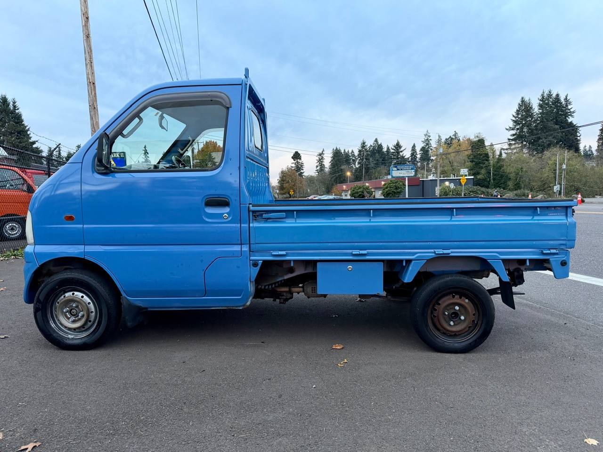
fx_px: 418
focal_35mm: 24
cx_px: 302
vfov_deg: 56.8
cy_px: 226
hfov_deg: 71.6
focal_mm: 6.76
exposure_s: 1/115
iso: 200
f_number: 1.78
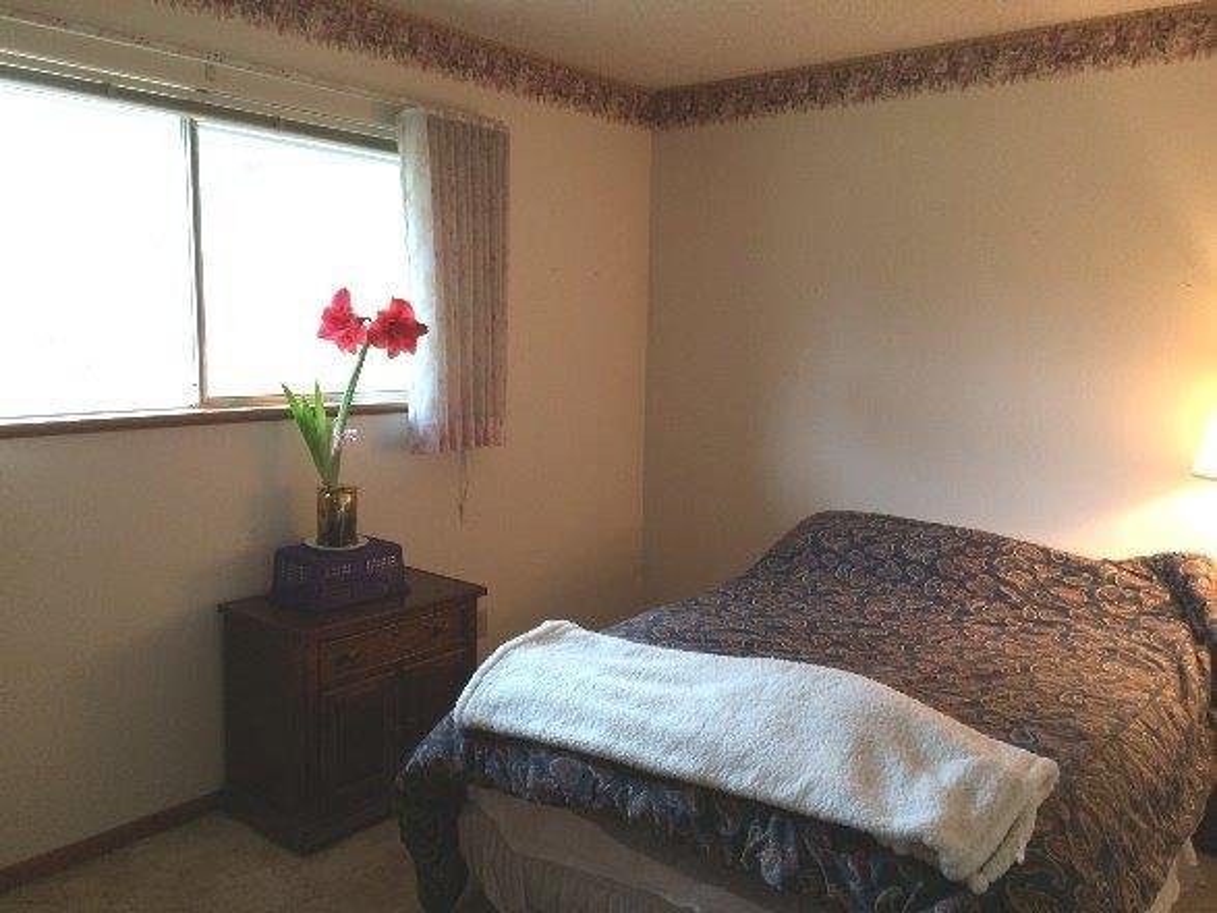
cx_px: 608
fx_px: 1019
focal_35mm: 29
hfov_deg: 61.7
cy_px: 456
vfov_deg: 48.2
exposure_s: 1/30
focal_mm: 4.15
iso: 125
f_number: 2.2
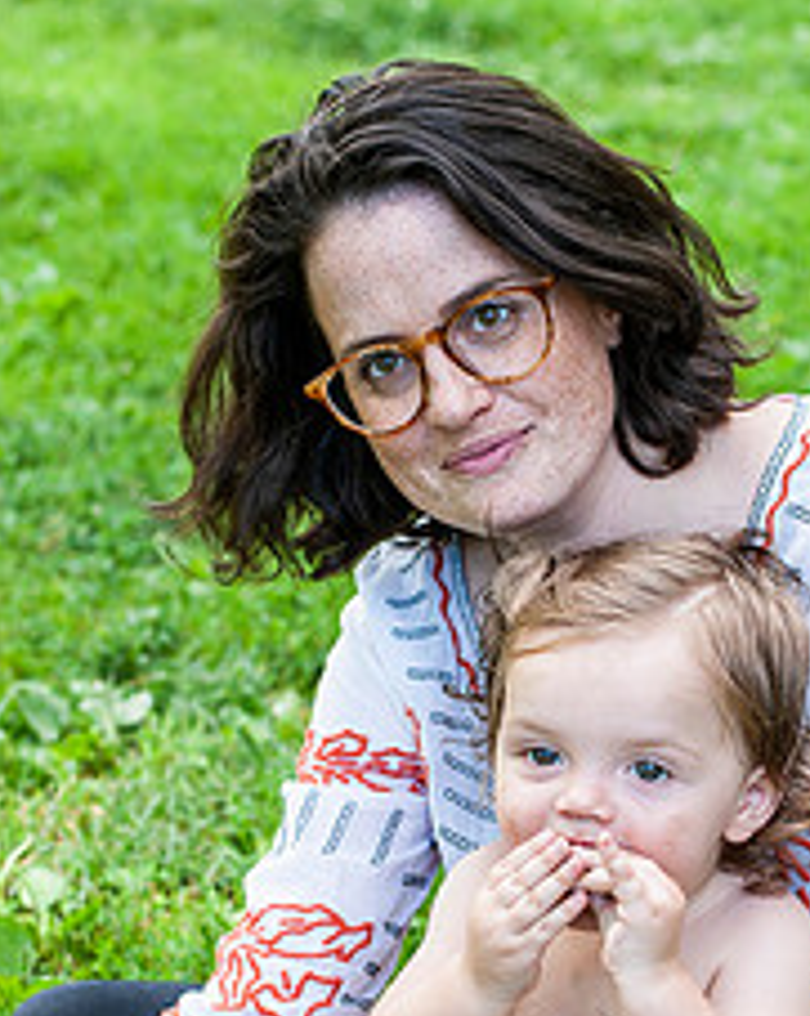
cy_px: 850
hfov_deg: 16.4
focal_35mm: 93
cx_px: 656
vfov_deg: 20.3
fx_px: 2792
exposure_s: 1/800
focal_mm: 50
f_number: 4
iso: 800
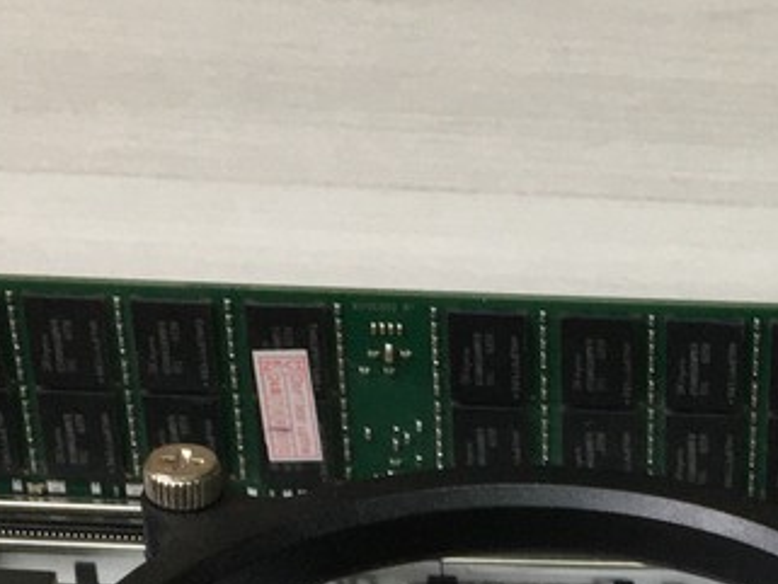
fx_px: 2923
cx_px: 783
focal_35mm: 130
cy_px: 1170
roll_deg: -1.9
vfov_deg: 10.5
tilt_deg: -42.6
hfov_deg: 14.9
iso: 40
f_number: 2.2
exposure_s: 1/100
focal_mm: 4.15
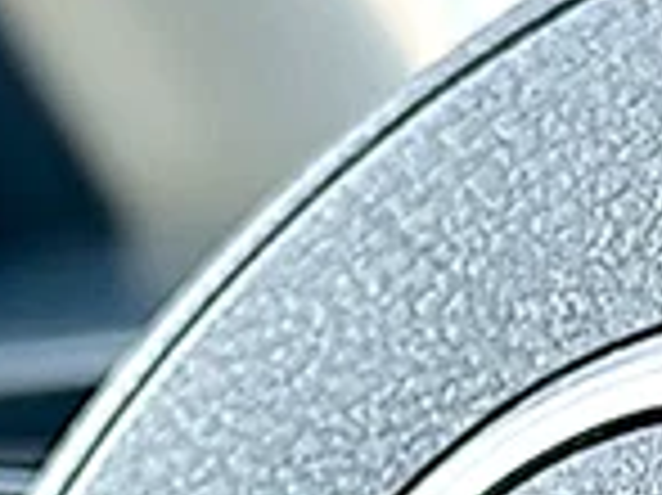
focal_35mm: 191
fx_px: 3650
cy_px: 763
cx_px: 500
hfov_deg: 10.3
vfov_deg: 7.6
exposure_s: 1/211
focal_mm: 6.86
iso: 64
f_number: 1.78
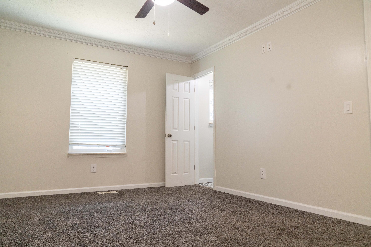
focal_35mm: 26
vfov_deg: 49.6
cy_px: 124
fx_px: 268
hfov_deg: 69.4
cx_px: 186
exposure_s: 1/800
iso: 400
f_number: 5.6
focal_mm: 26
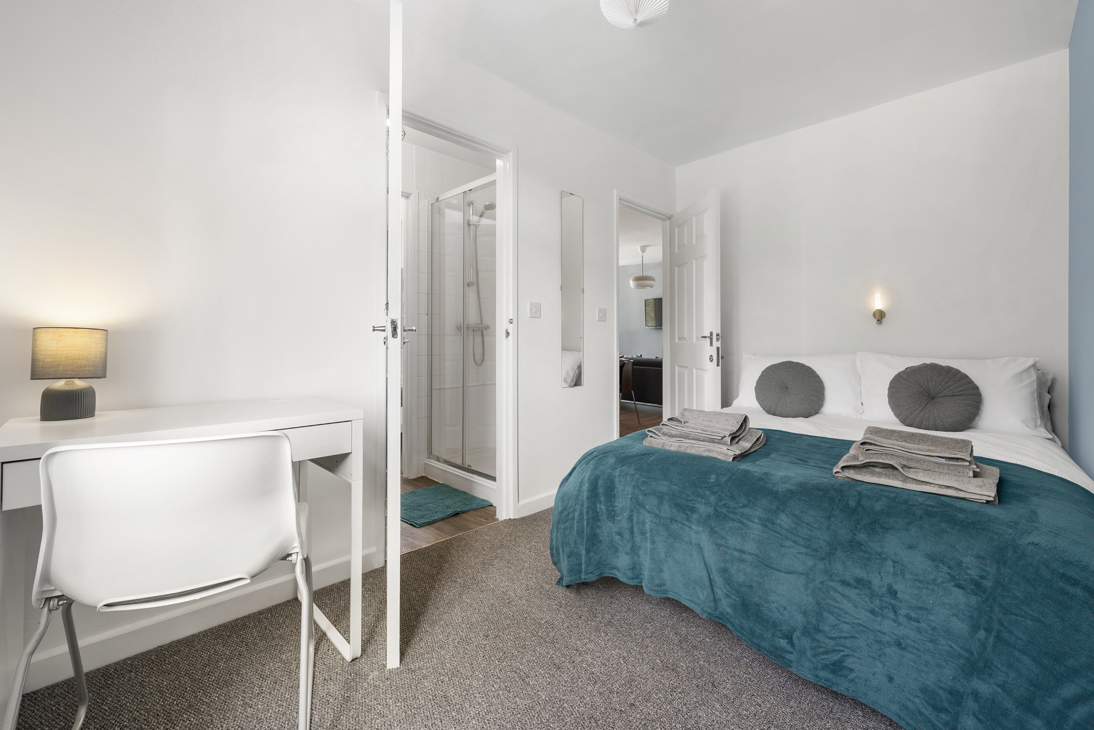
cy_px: 365
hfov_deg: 104.2
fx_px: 426
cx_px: 547
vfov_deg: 81.3
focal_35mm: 14
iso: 400
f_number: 8
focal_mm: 14
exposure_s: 1/100
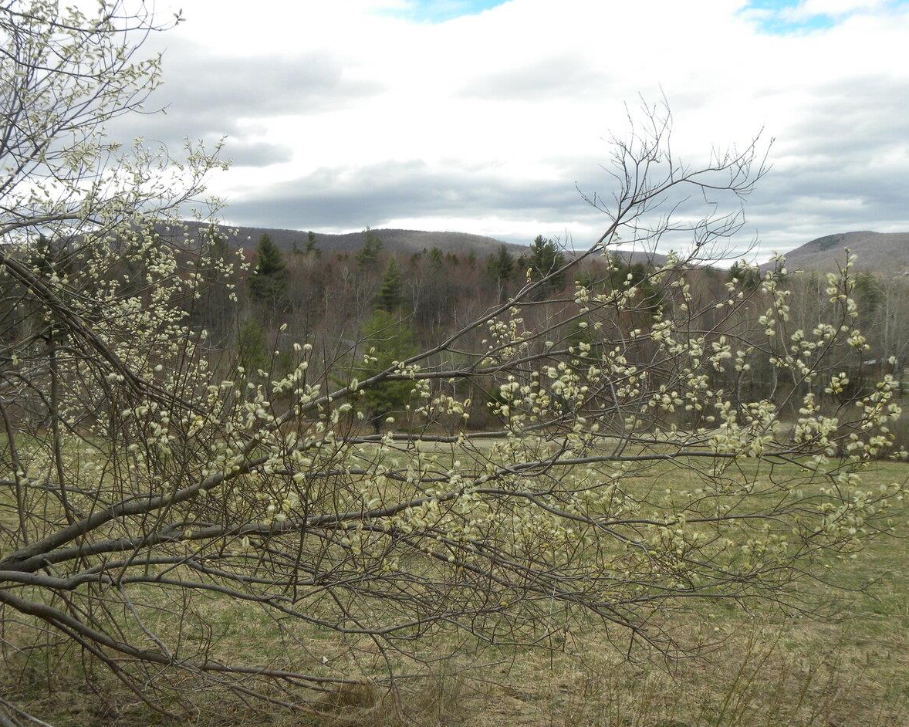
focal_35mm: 35
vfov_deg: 42.2
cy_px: 370
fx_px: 941
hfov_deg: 51.5
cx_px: 448
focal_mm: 5.9
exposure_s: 1/218
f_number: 5
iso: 64
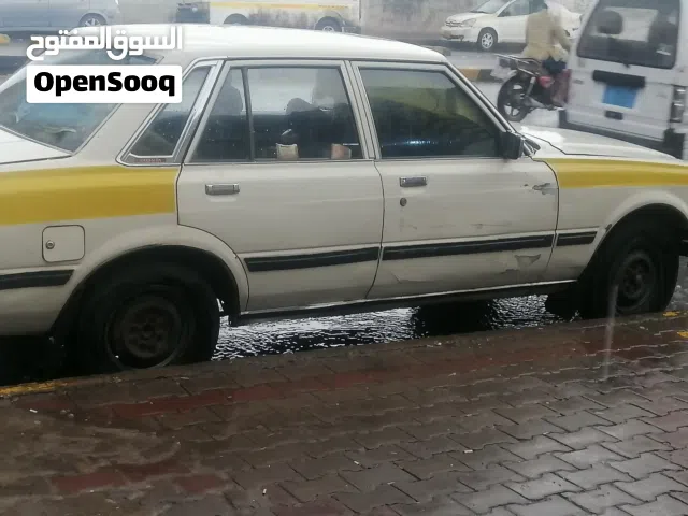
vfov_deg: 24.8
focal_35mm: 59
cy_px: 258
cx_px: 344
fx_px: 1173
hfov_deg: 32.7
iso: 100
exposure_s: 1/100
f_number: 1.8
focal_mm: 3.96
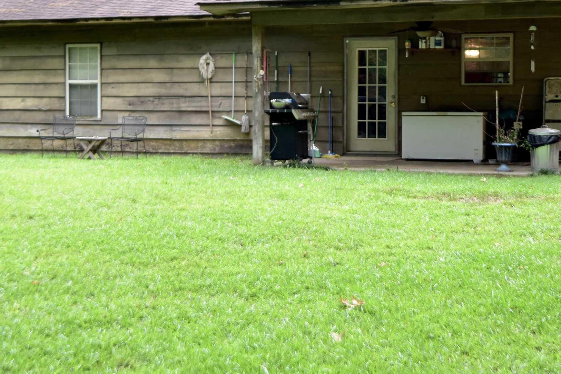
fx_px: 1060
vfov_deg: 19.8
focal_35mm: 68
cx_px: 247
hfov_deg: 29.6
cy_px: 68
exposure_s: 1/60
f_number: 8
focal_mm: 24
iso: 400
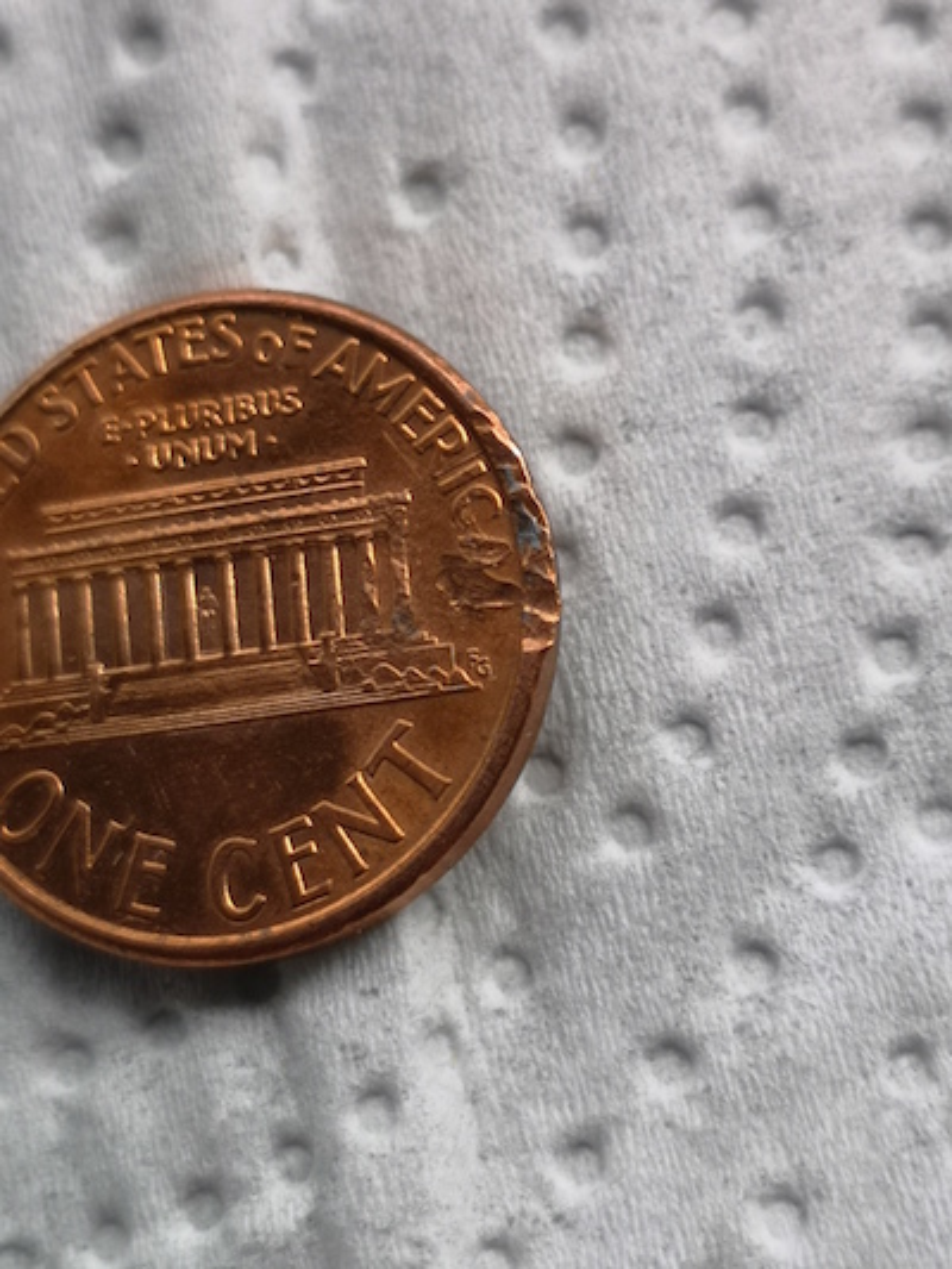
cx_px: 476
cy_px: 634
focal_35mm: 81
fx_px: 2969
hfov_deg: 18.2
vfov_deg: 24.1
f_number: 1.8
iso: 50
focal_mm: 5.58
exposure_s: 1/766
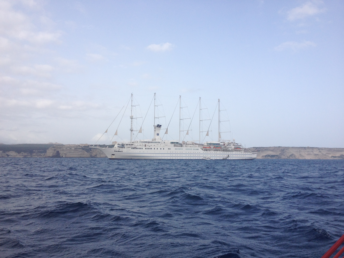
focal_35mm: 35
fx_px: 348
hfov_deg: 52.6
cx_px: 172
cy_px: 129
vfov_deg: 40.7
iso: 64
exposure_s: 1/1416
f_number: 2.4
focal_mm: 4.28
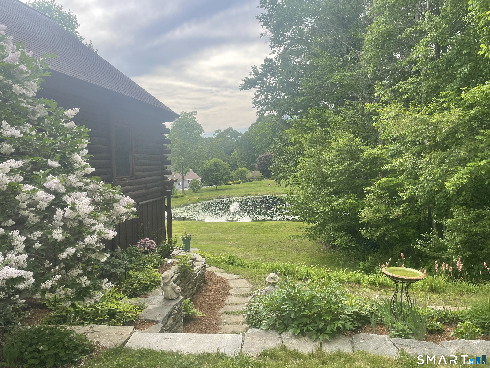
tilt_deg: -3.0
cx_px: 245
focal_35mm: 26
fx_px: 368
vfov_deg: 53.1
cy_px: 184
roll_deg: +1.7
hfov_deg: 67.3
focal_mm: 4.2
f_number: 1.6
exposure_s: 1/940
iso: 32
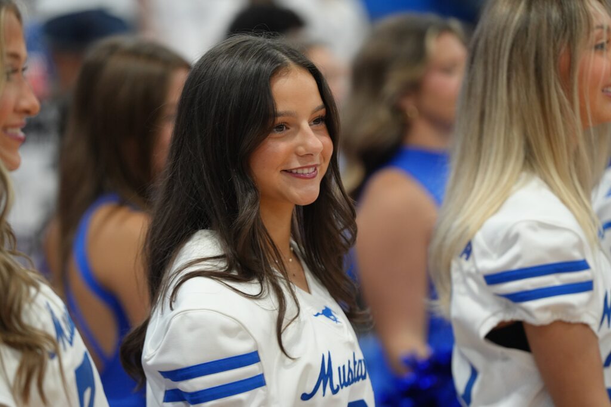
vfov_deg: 6.9
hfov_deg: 10.3
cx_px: 306
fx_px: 3395
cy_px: 204
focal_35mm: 200
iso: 2500
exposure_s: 1/200
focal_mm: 200
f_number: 4
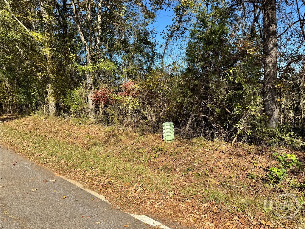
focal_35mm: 24
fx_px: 211
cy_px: 114
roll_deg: +1.1
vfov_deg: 56.8
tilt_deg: -5.0
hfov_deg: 71.6
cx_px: 152
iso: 80
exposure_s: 1/2604
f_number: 1.78
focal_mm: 6.76
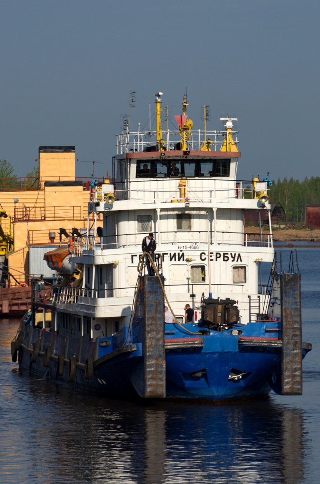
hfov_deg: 5.9
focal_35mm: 232
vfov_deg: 8.9
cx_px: 160
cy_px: 242
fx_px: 3115
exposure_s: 1/500
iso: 100
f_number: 8
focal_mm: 155
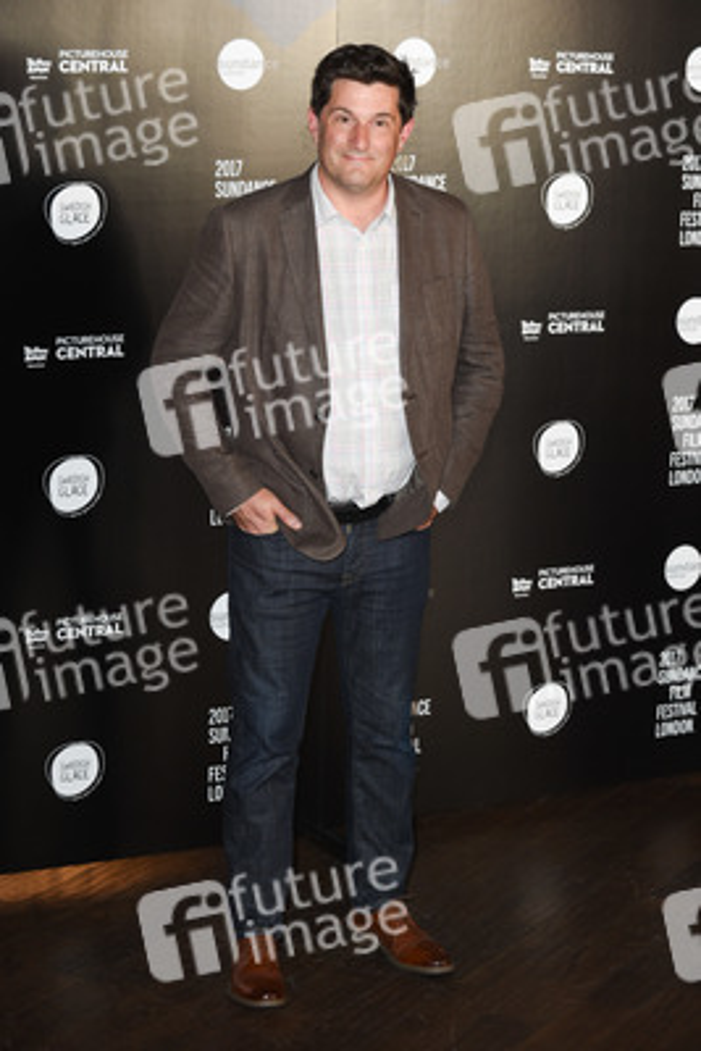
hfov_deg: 17.1
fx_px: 2334
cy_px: 526
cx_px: 350
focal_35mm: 80
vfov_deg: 25.4
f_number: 4
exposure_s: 1/250
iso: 1600
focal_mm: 80
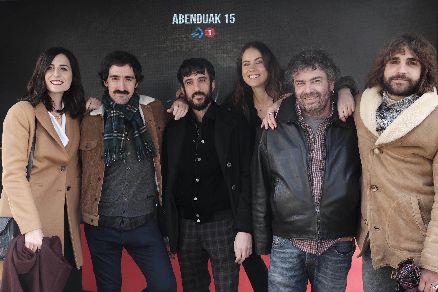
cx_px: 219
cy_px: 146
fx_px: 474
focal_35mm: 39
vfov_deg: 34.2
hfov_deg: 49.6
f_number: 5.6
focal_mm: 25.7
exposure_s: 1/320
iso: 1600
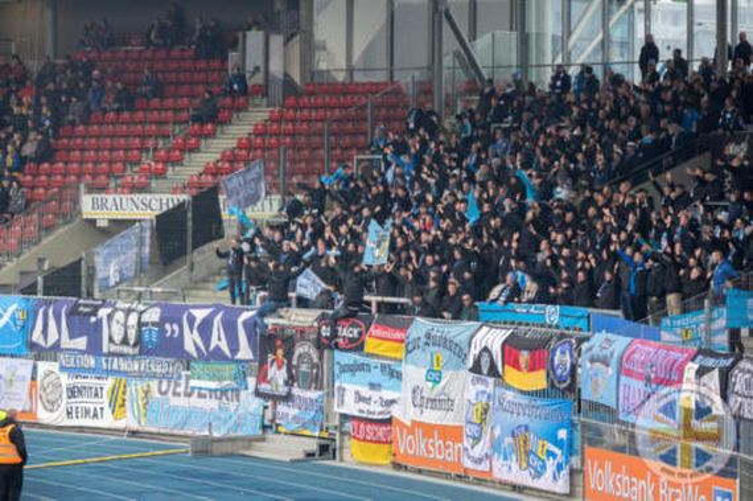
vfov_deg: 9.2
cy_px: 250
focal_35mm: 149
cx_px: 376
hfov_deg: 13.8
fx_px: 3114
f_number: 4
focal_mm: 54.57
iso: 400
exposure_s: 1/160
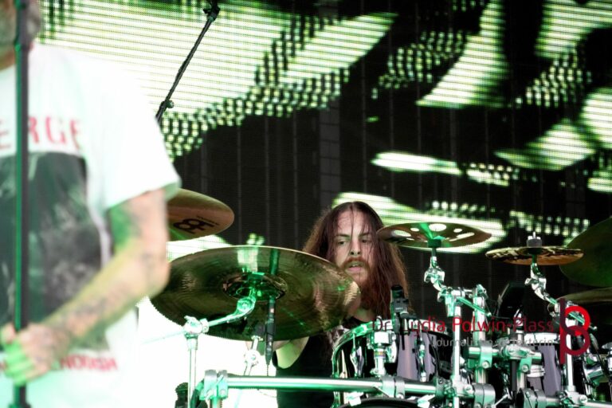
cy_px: 204
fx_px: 4462
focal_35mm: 262
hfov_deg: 7.8
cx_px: 306
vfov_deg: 5.2
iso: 4000
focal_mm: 175
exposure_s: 1/320
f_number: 6.3
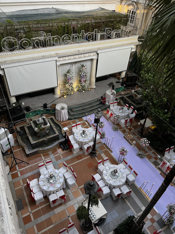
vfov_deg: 67.3
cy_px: 117
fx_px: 175
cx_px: 88
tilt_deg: -39.2
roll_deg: -4.3
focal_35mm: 26
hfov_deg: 53.1
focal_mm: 5.7
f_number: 1.5
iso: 40
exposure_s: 1/267
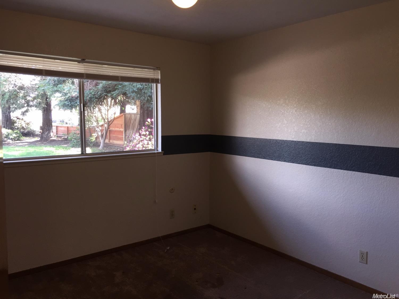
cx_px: 200
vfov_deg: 48.2
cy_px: 150
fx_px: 334
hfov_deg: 61.7
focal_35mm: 29
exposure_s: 1/30
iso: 50
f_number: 2.2
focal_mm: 4.15
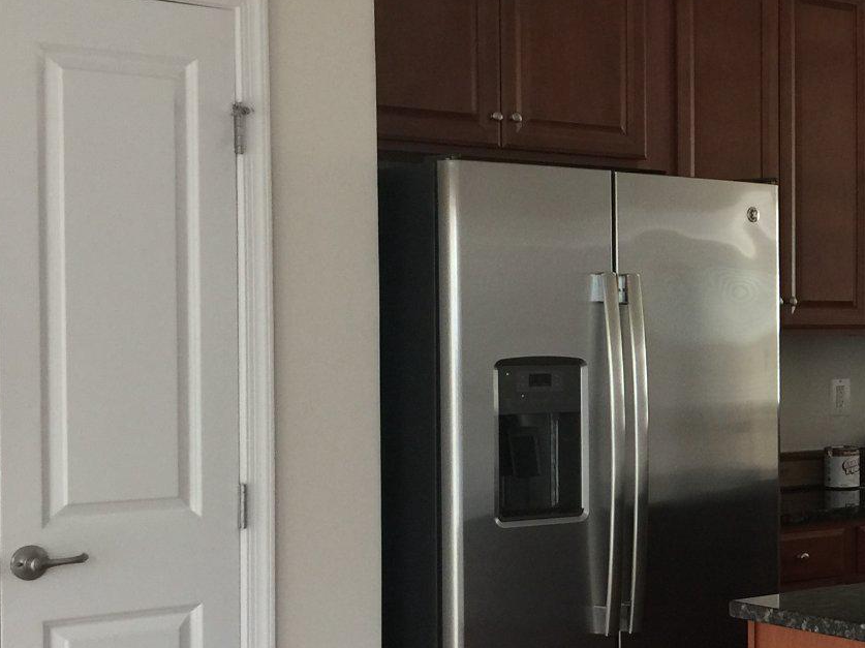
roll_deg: -2.0
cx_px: 983
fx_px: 1773
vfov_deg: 20.7
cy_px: 384
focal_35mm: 71
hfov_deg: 25.2
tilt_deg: -1.3
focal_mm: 4.15
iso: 50
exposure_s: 1/15
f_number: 2.2
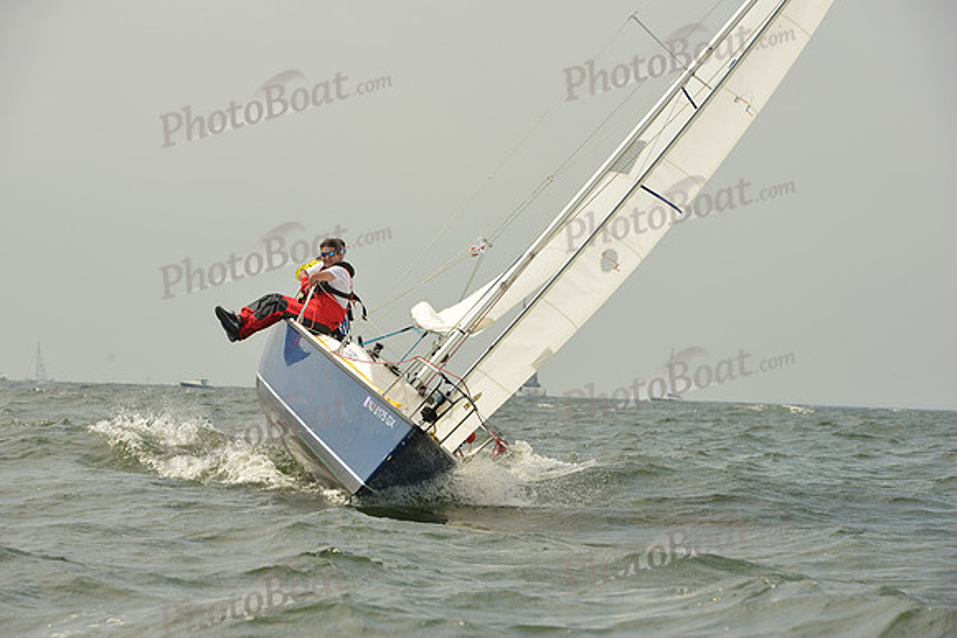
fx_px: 3589
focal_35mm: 135
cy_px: 319
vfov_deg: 10.2
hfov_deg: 15.2
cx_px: 478
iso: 320
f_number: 9
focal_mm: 135
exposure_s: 1/1250
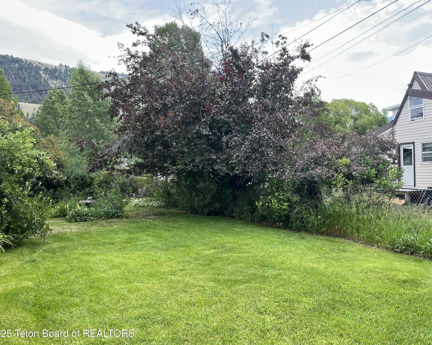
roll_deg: +1.8
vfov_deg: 51.5
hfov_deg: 62.2
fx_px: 358
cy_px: 171
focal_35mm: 28
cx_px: 219
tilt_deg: -0.2
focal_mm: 5.1
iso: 50
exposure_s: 1/475
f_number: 1.6
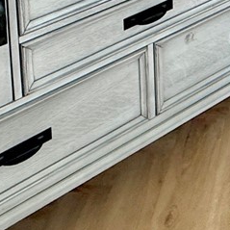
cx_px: 298
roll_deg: -0.5
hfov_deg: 19.3
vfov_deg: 15.2
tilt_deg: -4.2
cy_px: -274
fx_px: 624
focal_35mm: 83
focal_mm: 2.22
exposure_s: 1/359
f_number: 2.2
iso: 64
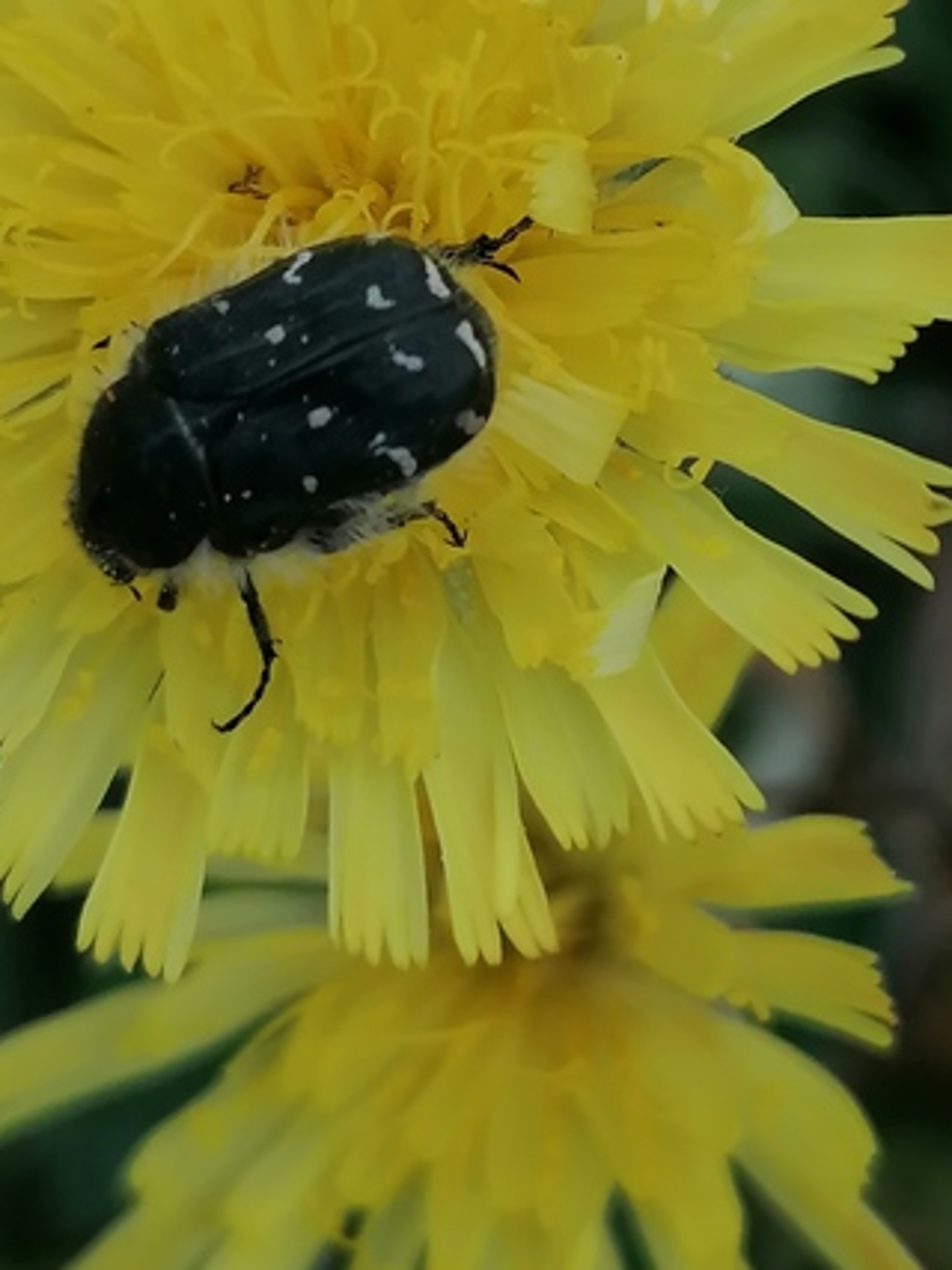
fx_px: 3962
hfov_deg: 13.7
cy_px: 396
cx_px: 634
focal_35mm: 108
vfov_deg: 18.2
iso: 50
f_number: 1.8
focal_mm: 4.75
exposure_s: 1/985
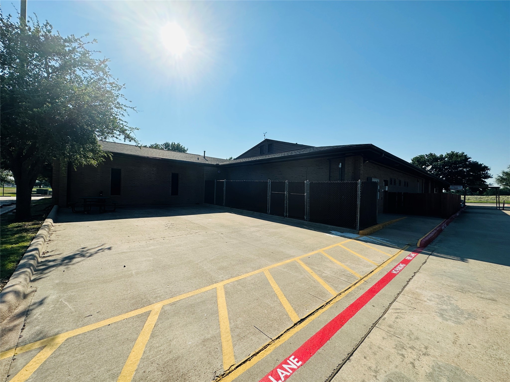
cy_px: 191
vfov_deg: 85.7
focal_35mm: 14
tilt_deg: -0.4
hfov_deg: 102.1
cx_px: 255
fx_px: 206
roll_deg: -1.9
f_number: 2.2
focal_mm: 2.22
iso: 50
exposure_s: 1/4132
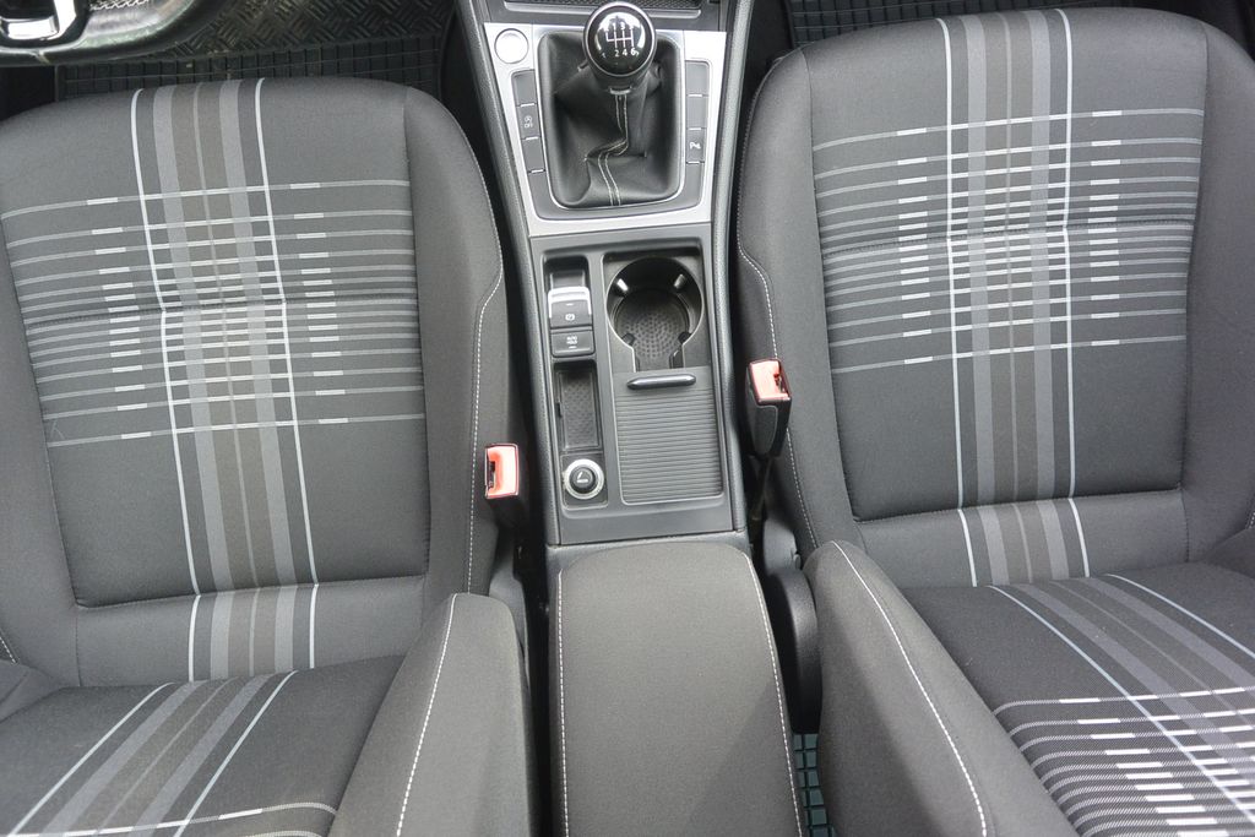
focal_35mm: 27
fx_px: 941
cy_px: 418
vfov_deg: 47.9
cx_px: 628
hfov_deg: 67.4
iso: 450
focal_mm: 10
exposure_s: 1/60
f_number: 3.5
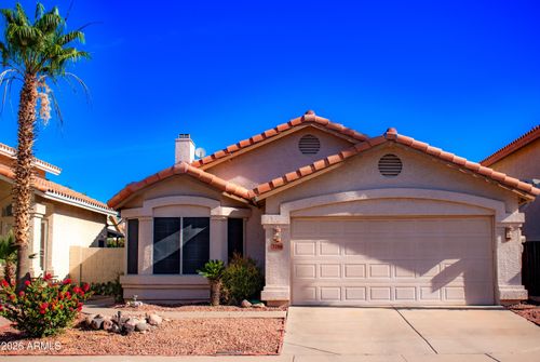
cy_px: 181
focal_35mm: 46
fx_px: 699
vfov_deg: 29.0
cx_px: 270
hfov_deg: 42.3
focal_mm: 31
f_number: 5.6
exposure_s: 1/800
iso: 160
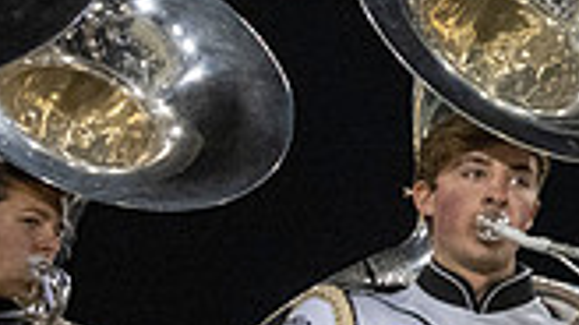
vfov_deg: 13.6
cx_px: 1020
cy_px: 154
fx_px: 1366
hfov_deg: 18.9
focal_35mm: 89
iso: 3200
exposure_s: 1/500
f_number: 4
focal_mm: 24
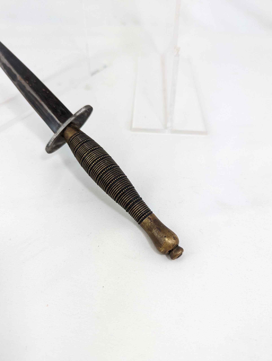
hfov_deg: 56.9
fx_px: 251
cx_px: 136
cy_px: 180
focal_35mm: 24
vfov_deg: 71.5
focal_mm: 6.81
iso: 112
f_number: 1.85
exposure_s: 1/249
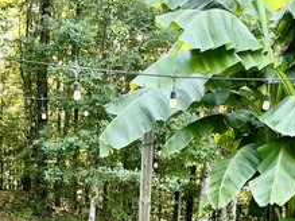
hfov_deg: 25.5
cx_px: 85
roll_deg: -2.1
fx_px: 647
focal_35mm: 76
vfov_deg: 18.5
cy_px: 256
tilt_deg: -8.3
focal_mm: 5.1
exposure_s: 1/121
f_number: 1.6
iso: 80
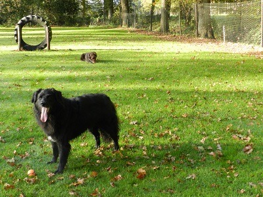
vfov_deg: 24.4
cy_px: 98
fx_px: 456
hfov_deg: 32.2
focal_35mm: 60
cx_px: 132
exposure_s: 1/80
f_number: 4.6
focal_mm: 10.7
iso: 160
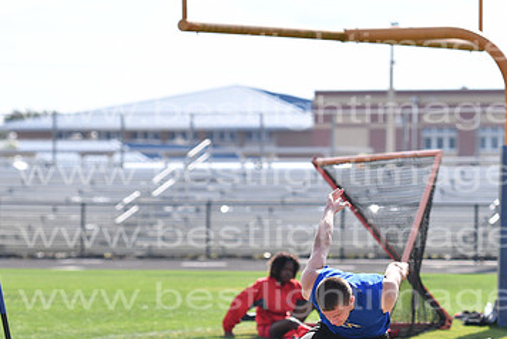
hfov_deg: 7.0
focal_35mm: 293
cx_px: 345
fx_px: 4130
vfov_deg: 4.7
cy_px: 268
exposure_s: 1/2000
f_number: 4
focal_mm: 120
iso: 200
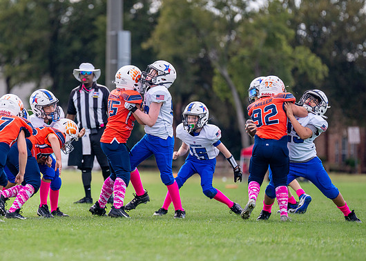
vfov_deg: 4.6
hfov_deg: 6.4
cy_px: 132
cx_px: 84
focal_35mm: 314
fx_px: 3262
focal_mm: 200
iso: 400
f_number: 2.8
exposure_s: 1/3200
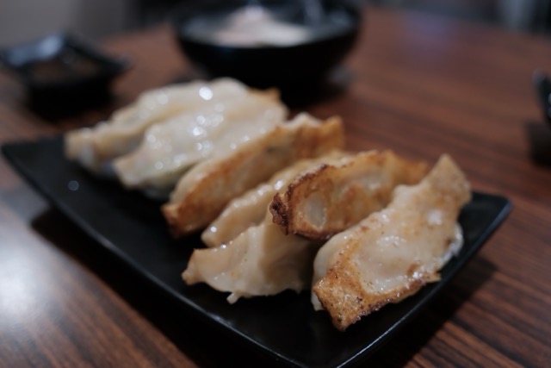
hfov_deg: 54.4
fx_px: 536
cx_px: 276
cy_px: 184
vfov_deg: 37.9
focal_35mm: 35
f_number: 2.8
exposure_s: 1/60
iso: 800
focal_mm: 23.5
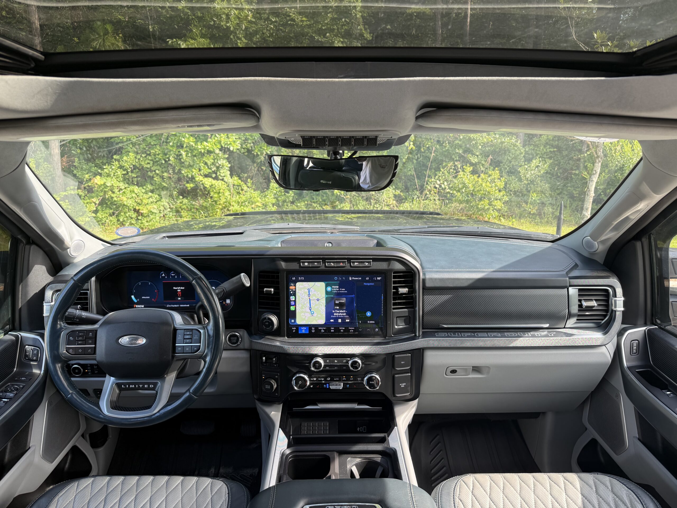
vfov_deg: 56.8
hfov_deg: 71.6
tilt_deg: -13.3
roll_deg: -0.8
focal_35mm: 24
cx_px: 338
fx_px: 469
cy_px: 254
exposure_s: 1/168
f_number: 1.78
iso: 64
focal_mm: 6.76
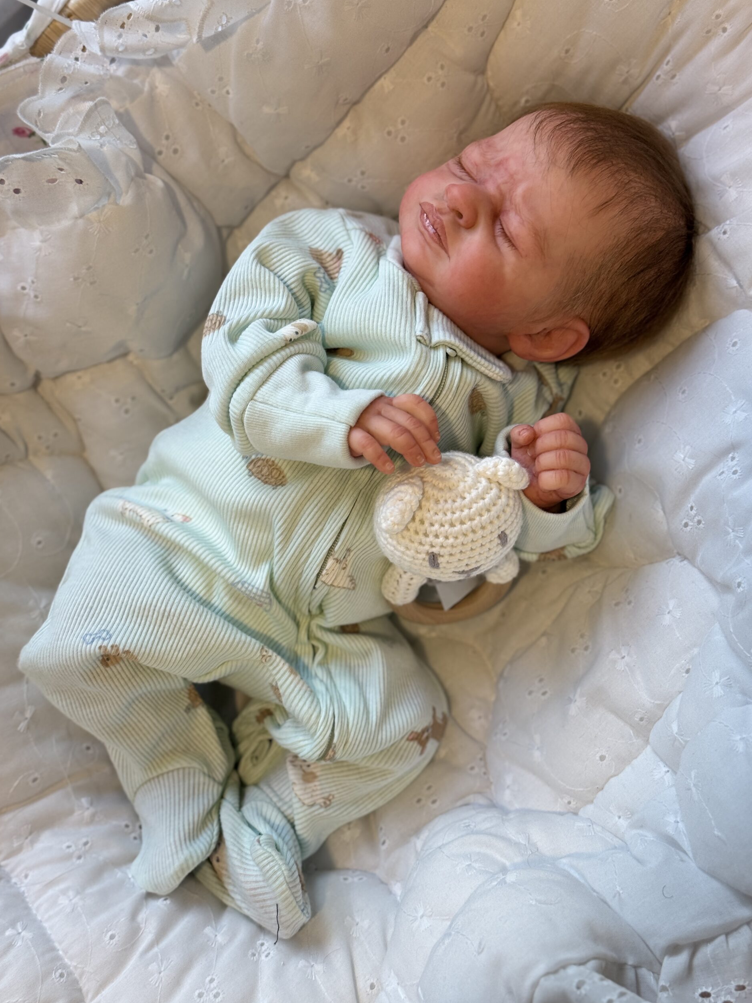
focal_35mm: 49
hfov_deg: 29.7
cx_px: 375
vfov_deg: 38.9
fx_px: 1419
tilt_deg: -75.1
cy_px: 500
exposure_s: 1/60
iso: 50
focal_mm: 6.76
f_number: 1.78
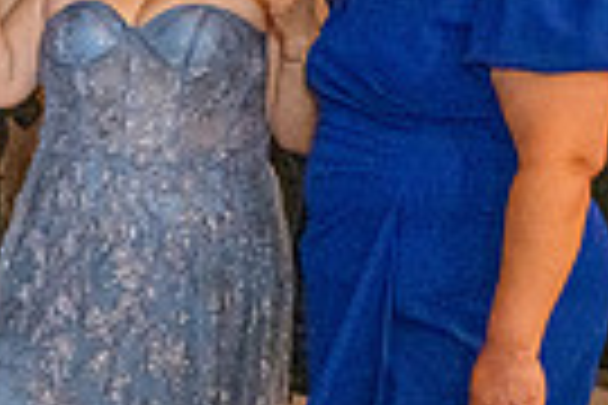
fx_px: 1993
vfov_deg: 11.6
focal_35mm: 118
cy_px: 74
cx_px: -667
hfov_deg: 14.1
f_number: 4
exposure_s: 1/200
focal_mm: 27.5
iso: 2500
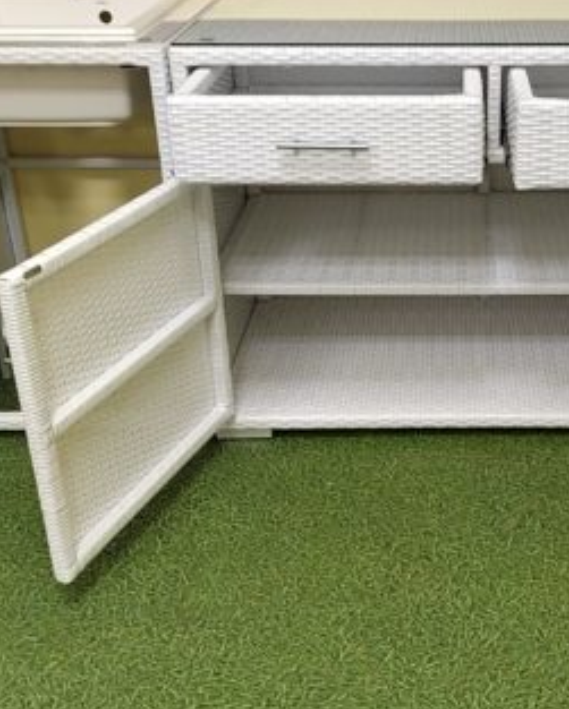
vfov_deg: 42.6
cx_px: 458
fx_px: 904
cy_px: 281
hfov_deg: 33.9
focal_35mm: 43
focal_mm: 5.52
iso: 700
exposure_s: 1/33.3
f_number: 1.9
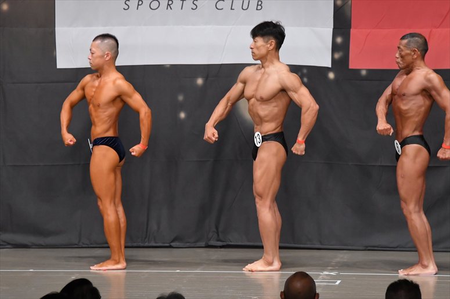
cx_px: 225
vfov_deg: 6.3
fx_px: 2711
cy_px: 150
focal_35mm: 217
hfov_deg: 9.5
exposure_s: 1/400
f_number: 5.6
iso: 5000
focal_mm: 145
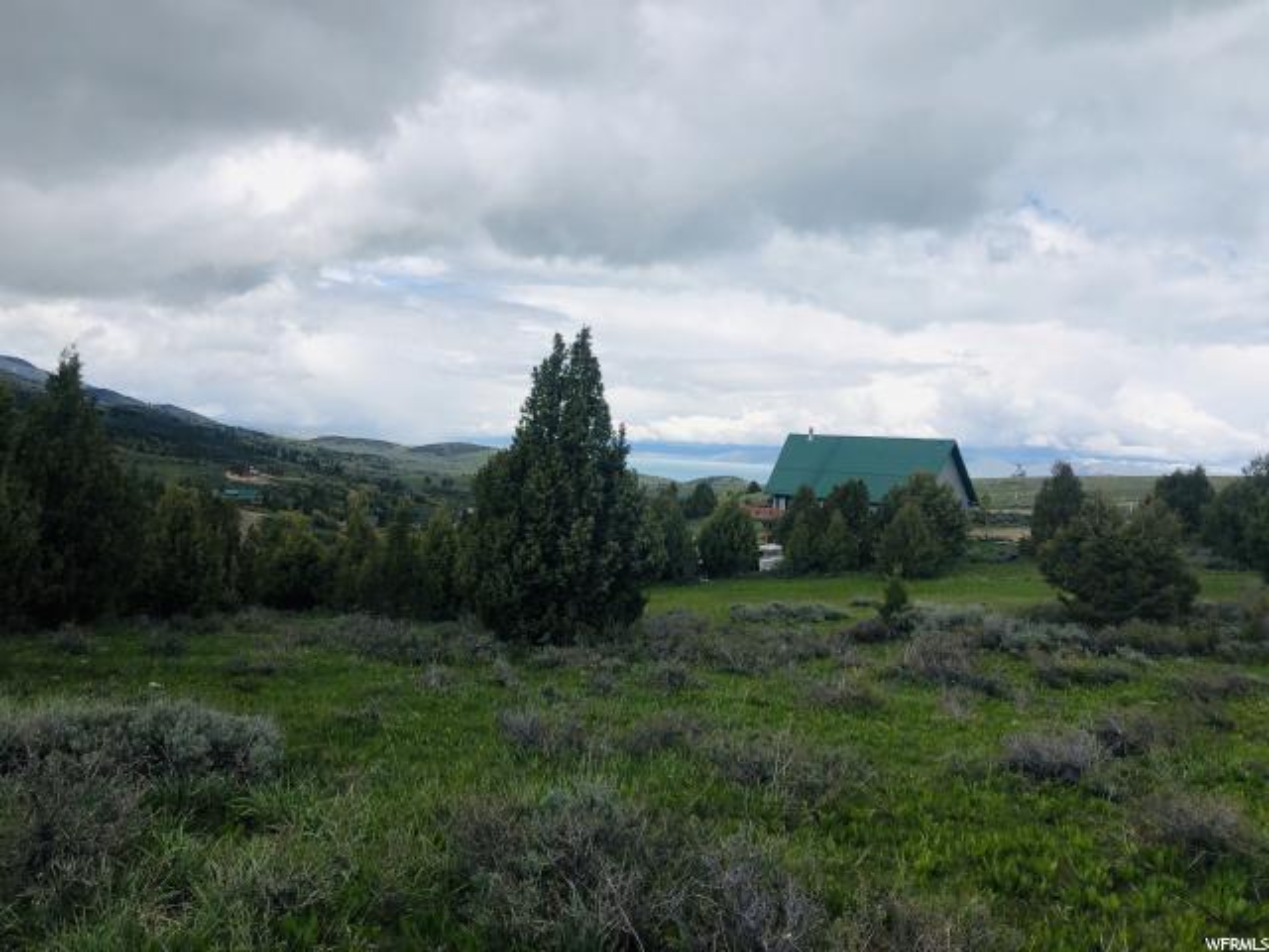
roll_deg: -2.6
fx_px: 1026
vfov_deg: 49.7
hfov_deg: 63.4
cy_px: 476
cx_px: 634
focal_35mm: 28
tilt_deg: +0.2
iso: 20
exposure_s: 1/2825
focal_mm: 4
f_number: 1.8
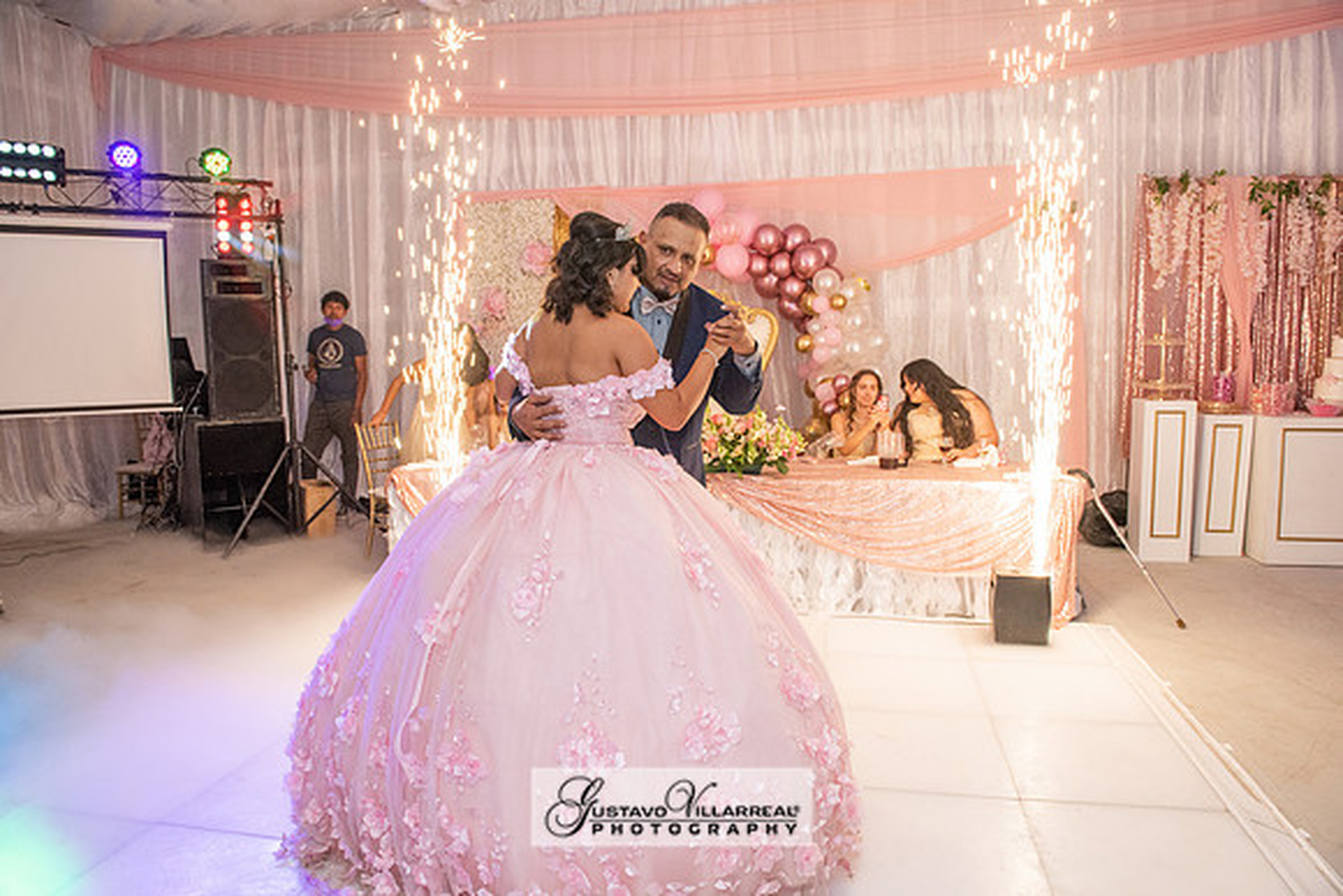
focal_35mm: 24
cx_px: 672
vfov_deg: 53.2
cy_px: 448
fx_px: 896
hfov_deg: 73.7
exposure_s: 1/160
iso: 1250
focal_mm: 24
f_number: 6.3
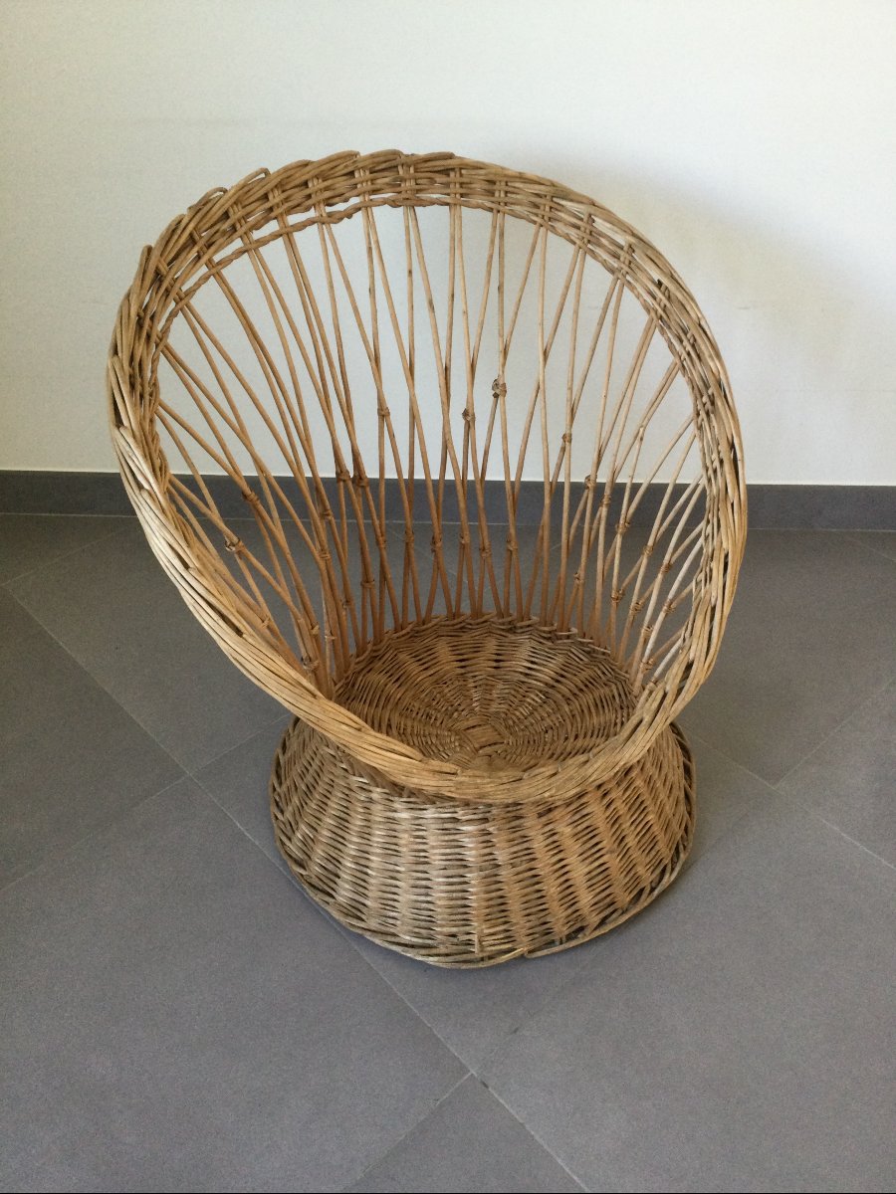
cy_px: 597
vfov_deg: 58.4
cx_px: 448
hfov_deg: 45.4
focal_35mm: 31
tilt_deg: -38.4
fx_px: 1070
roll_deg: -0.1
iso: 64
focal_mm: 3.3
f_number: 2.4
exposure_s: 1/33
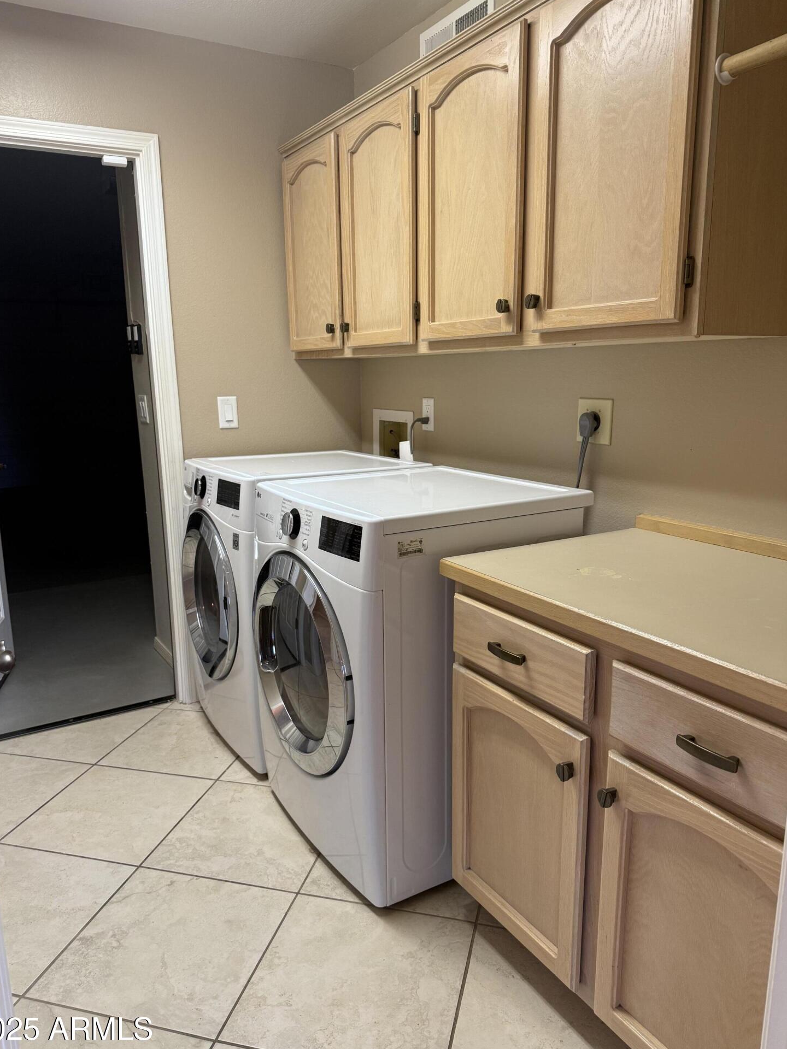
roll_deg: +1.9
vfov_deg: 69.4
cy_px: 533
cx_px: 379
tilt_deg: -11.8
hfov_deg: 54.9
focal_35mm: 25
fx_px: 758
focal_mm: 6.76
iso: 200
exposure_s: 1/120
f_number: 1.78
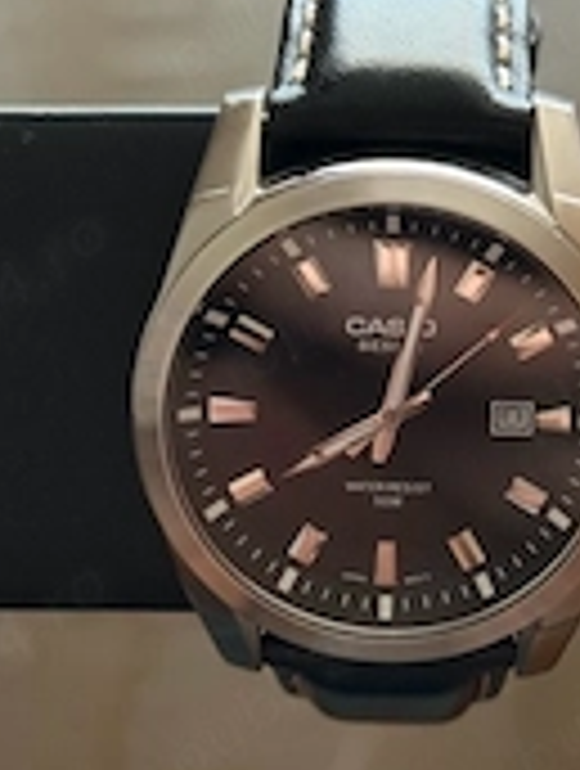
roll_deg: -6.8
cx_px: 400
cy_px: 378
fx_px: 2493
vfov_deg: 17.5
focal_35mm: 112
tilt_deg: -31.1
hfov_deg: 13.2
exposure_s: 1/30
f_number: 1.78
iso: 640
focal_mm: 6.76
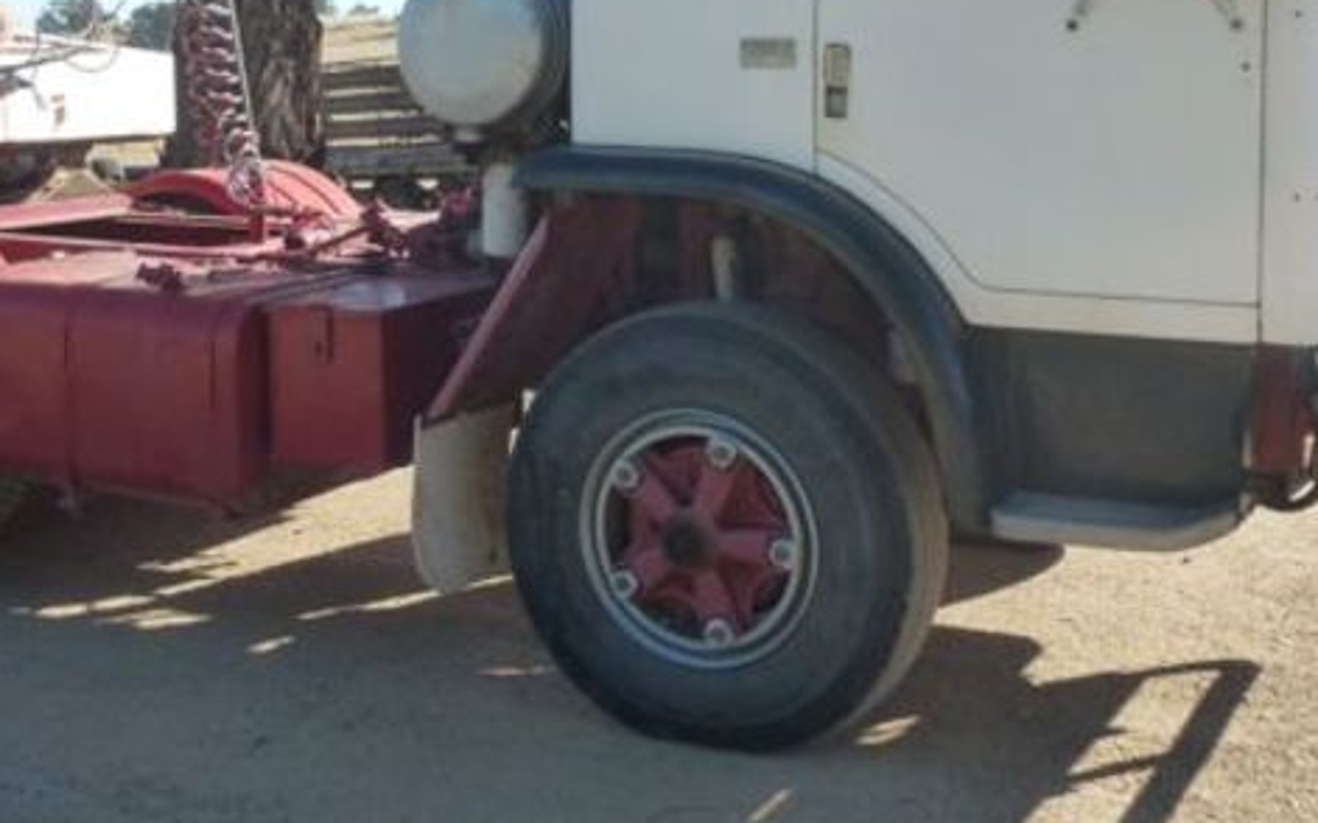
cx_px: 512
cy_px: 174
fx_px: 1939
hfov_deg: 37.4
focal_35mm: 54
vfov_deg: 23.6
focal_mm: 5.4
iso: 160
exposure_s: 1/500
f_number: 4
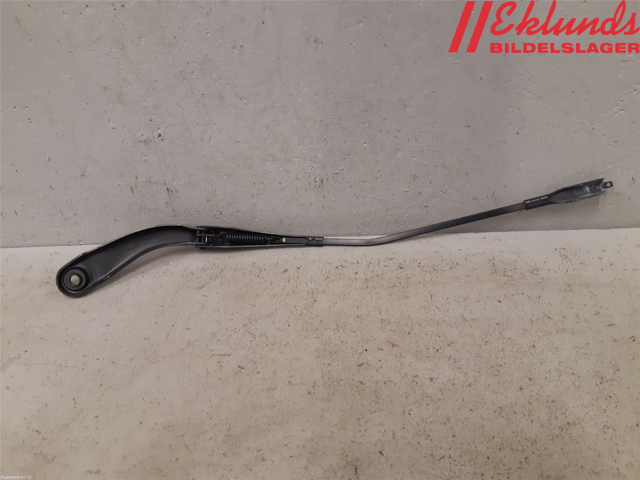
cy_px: 240
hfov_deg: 67.3
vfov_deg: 53.1
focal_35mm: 26
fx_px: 481
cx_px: 320
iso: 125
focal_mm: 3.93
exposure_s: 1/50
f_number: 1.7
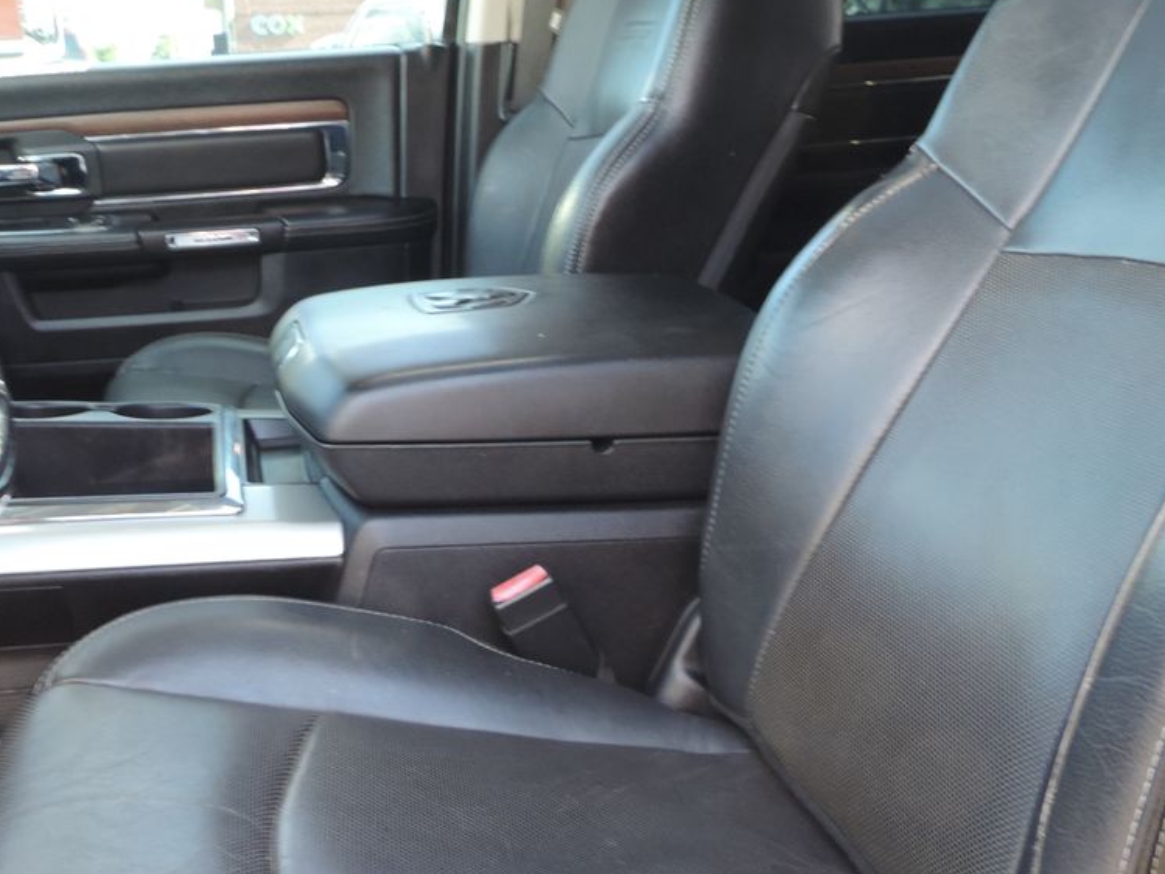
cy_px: 454
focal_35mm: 41
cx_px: 562
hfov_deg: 45.8
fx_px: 1380
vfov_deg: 35.1
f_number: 3
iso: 180
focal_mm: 4.3
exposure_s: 1/30
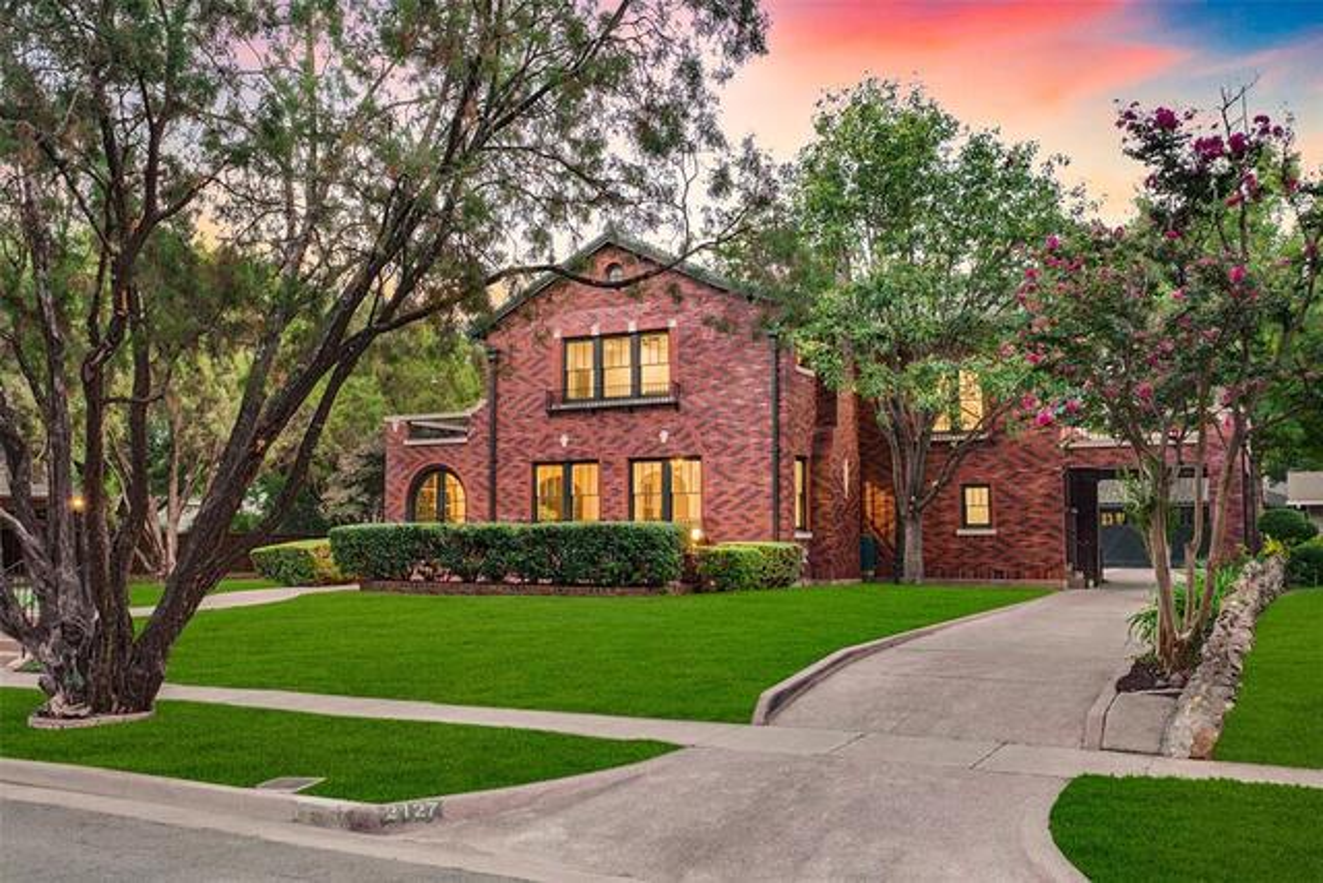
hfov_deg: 60.3
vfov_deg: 42.3
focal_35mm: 31
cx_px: 662
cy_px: 442
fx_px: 1139
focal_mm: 21
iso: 1600
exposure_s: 1/10
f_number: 8
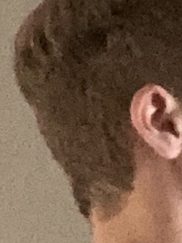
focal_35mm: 71
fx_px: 497
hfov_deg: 20.1
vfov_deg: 27.4
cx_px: 185
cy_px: 122
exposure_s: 1/15
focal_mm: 2.87
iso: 800
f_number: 2.2
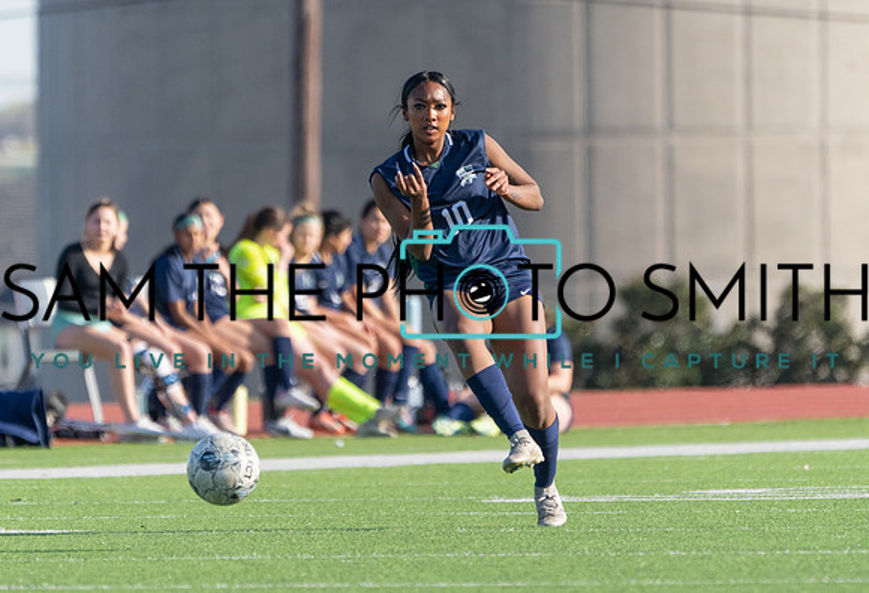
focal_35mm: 724
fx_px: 17595
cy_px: 262
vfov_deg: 1.9
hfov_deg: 2.8
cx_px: 437
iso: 800
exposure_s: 1/1250
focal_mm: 547
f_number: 8
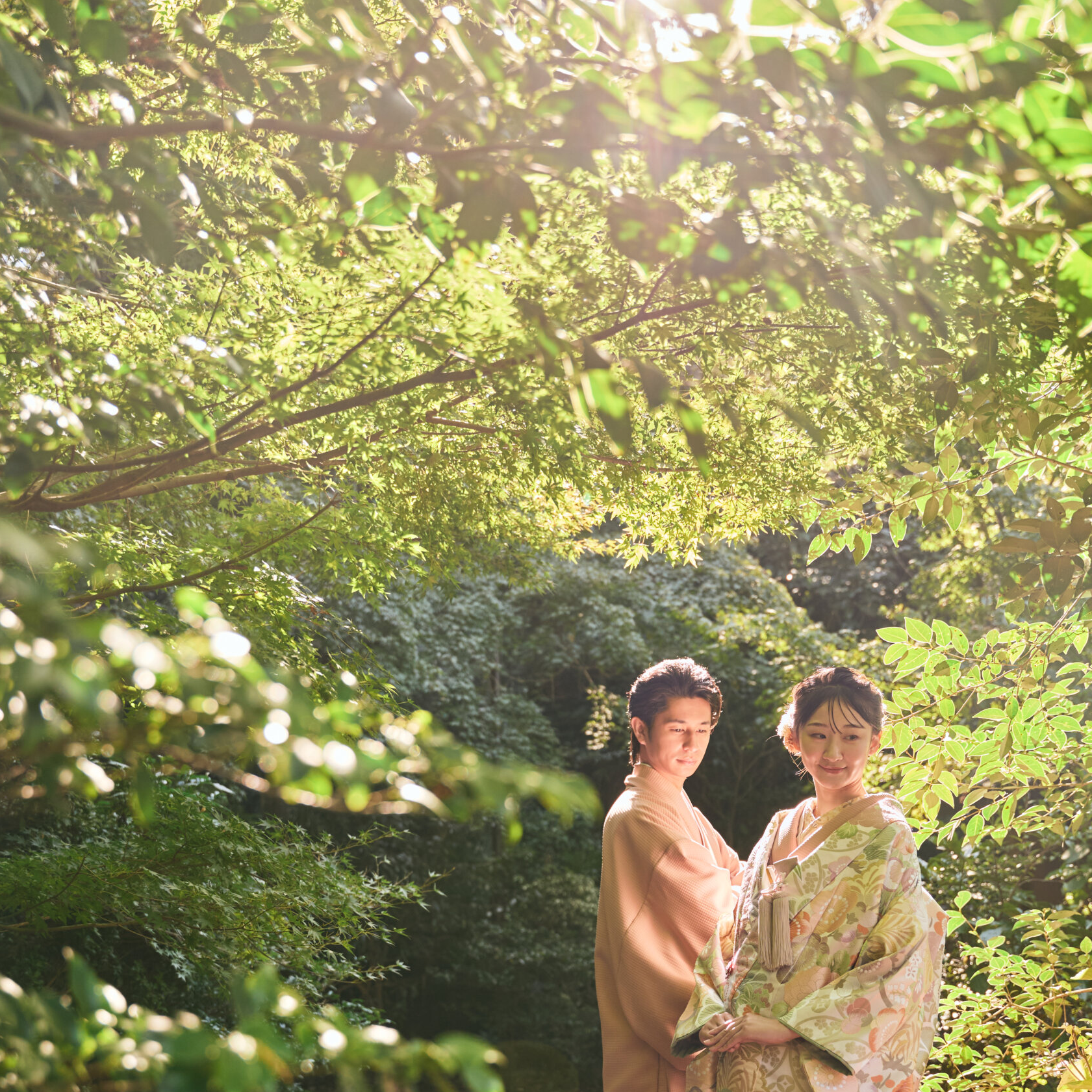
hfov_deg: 38.2
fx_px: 1575
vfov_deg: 37.5
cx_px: 552
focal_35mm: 44
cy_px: 793
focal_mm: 34.1
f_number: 2.8
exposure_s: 1/500
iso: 400
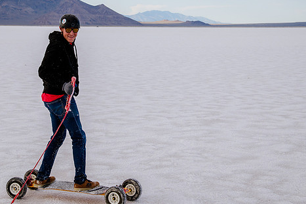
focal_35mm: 77
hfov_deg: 26.3
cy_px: 60
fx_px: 654
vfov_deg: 17.6
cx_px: 123
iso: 250
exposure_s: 1/1000
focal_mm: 52
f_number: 8
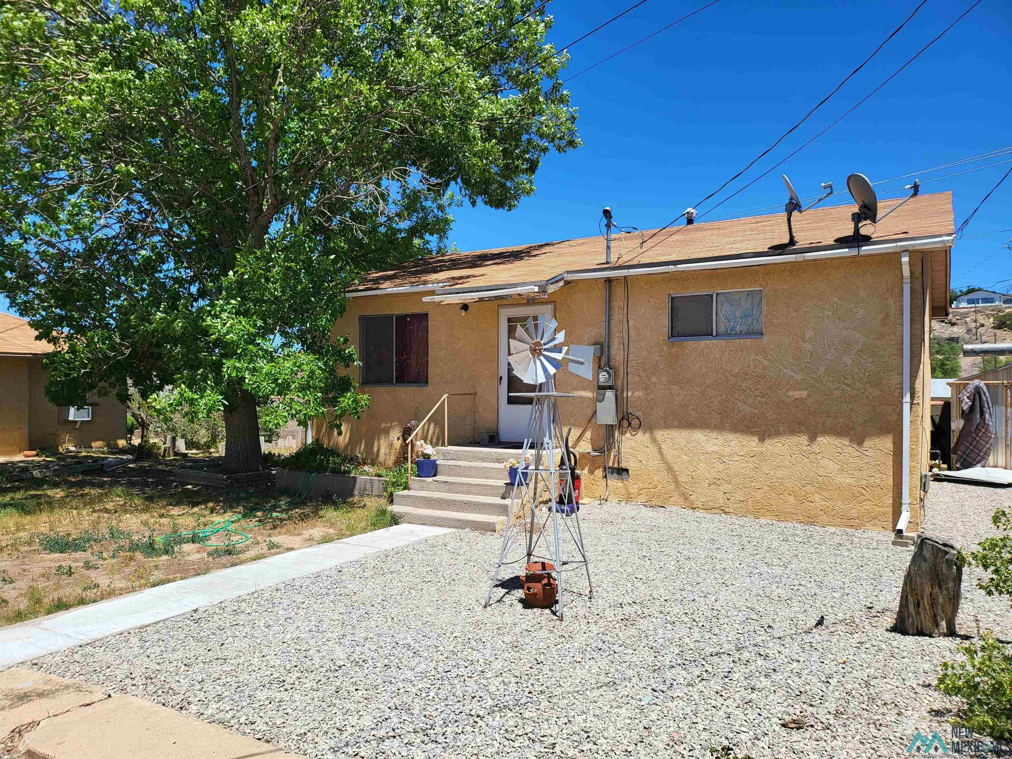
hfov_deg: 71.6
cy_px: 380
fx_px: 702
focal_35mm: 24
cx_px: 506
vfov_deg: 56.8
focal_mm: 5
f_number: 1.8
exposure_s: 1/2333
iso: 40
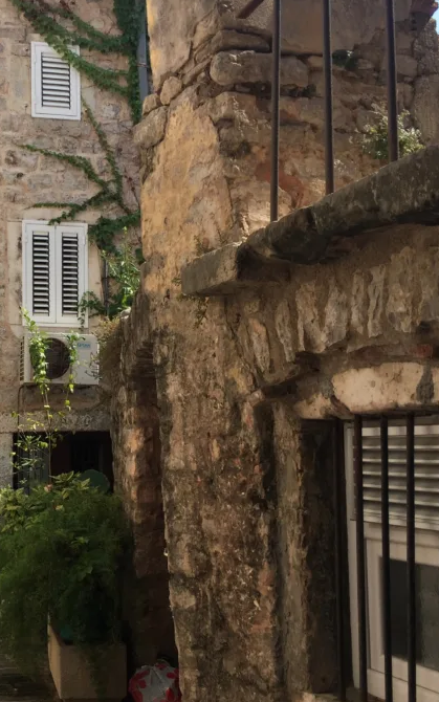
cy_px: 394
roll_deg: -0.8
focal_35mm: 47
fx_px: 899
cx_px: 10
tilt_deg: +3.6
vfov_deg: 42.6
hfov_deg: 26.1
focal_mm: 4.15
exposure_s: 1/1236
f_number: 2.2
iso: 32
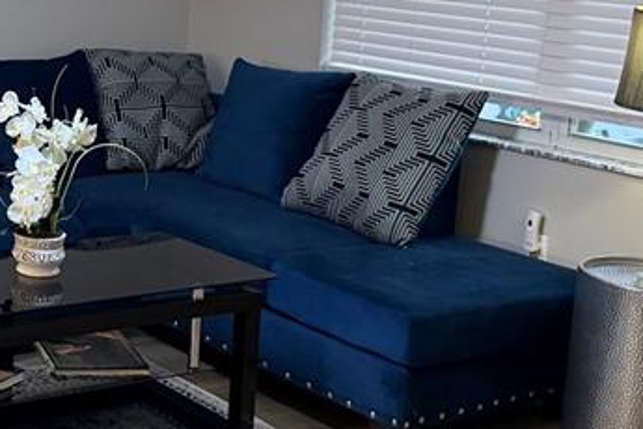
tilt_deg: -9.1
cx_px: -127
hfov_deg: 24.7
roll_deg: -0.8
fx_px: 1322
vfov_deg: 18.3
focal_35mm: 74
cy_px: 101
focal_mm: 6.76
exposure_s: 1/60
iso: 400
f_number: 1.78
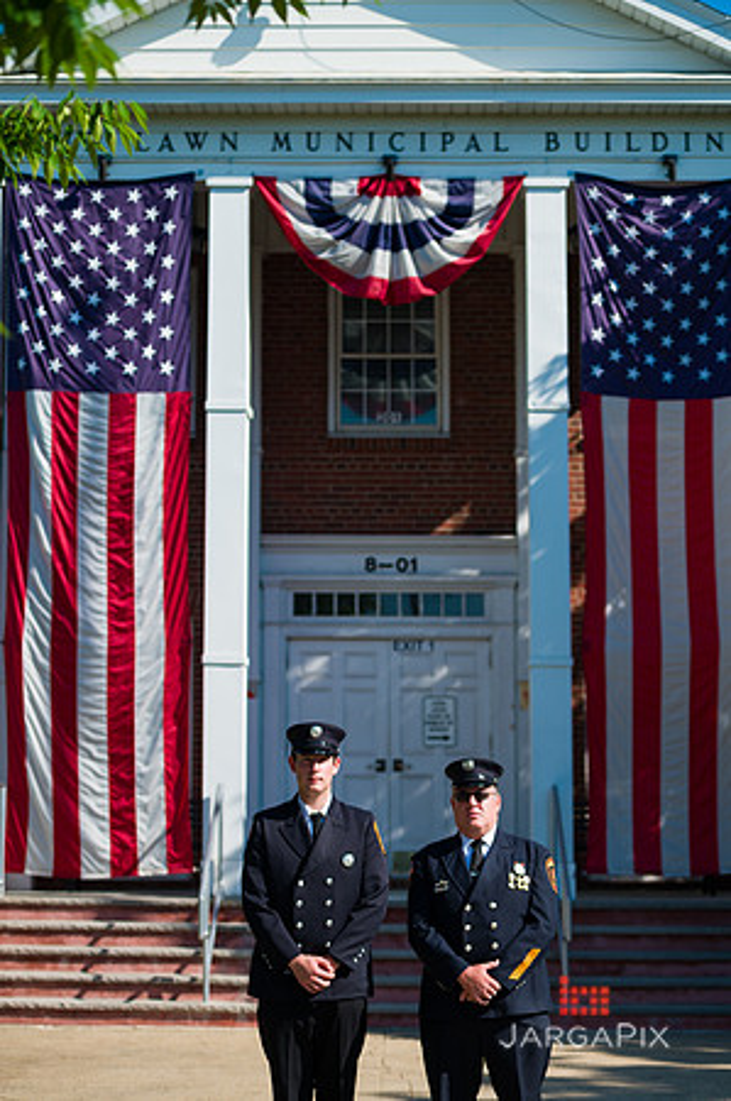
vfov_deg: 28.9
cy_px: 550
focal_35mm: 70
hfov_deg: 19.4
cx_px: 366
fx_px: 2137
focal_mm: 70
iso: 200
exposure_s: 1/4000
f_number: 3.2
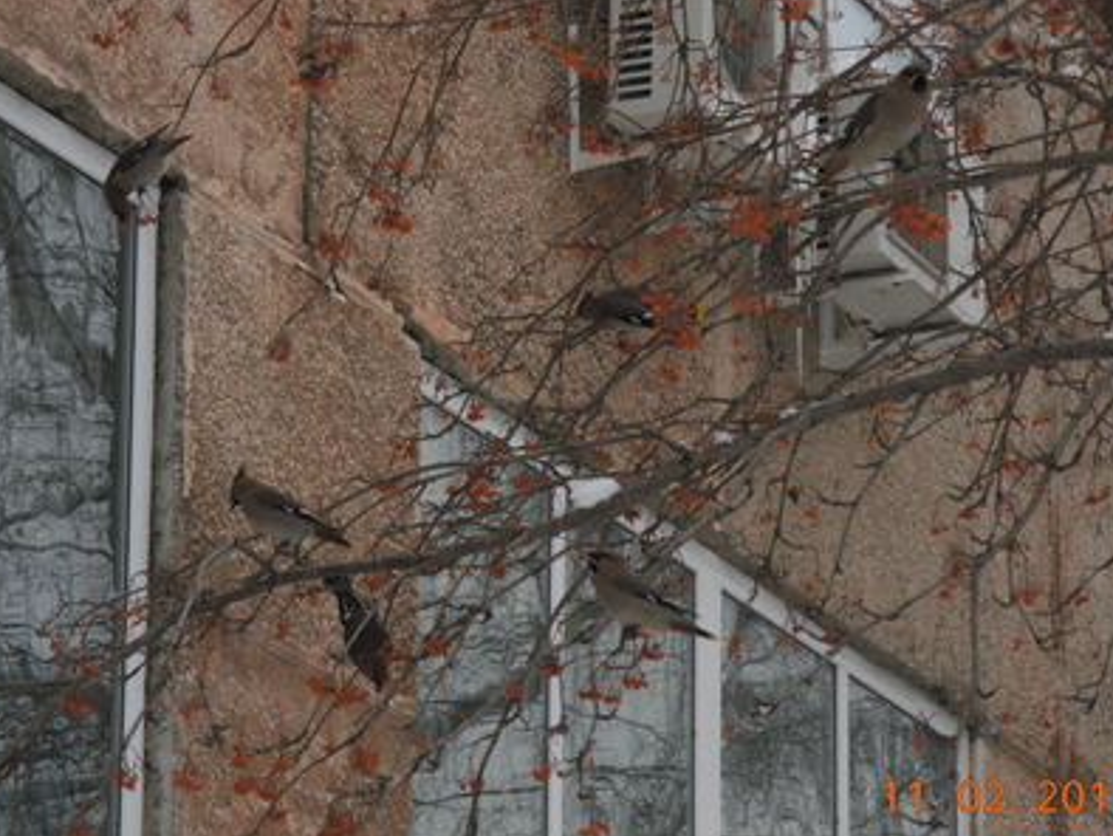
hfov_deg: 9.1
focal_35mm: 217
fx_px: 6981
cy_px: 421
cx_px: 554
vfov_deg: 6.9
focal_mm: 31.4
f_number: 5
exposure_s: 1/1448
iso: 400
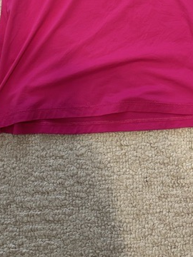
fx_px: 446
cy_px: -39
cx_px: 119
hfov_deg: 24.4
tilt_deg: -71.3
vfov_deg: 28.6
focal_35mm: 60
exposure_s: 1/60
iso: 250
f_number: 1.78
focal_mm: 6.76
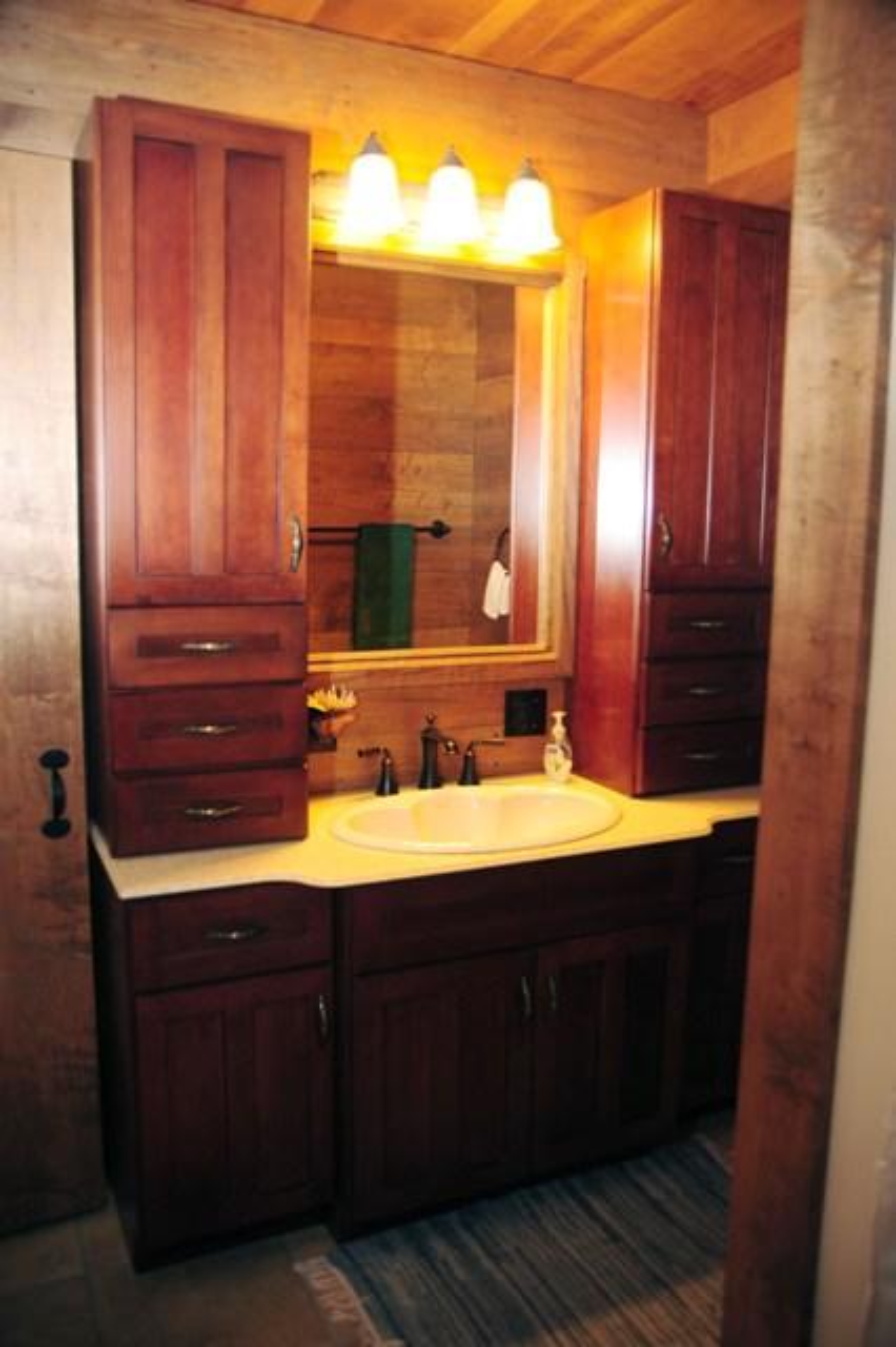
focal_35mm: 28
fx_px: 1046
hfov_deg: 46.4
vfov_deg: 65.5
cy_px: 674
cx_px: 448
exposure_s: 1/50
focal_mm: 28
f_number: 3.5
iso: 400
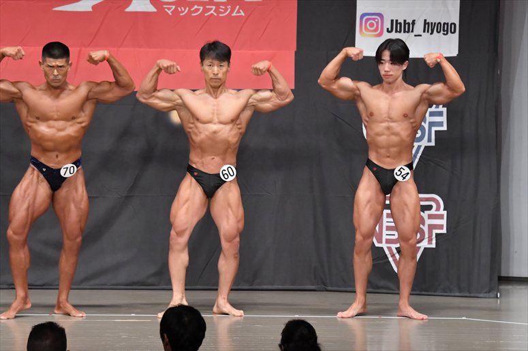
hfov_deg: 10.2
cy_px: 176
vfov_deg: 6.8
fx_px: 2961
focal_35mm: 202
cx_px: 264
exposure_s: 1/400
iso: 6400
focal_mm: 135
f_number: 5.6
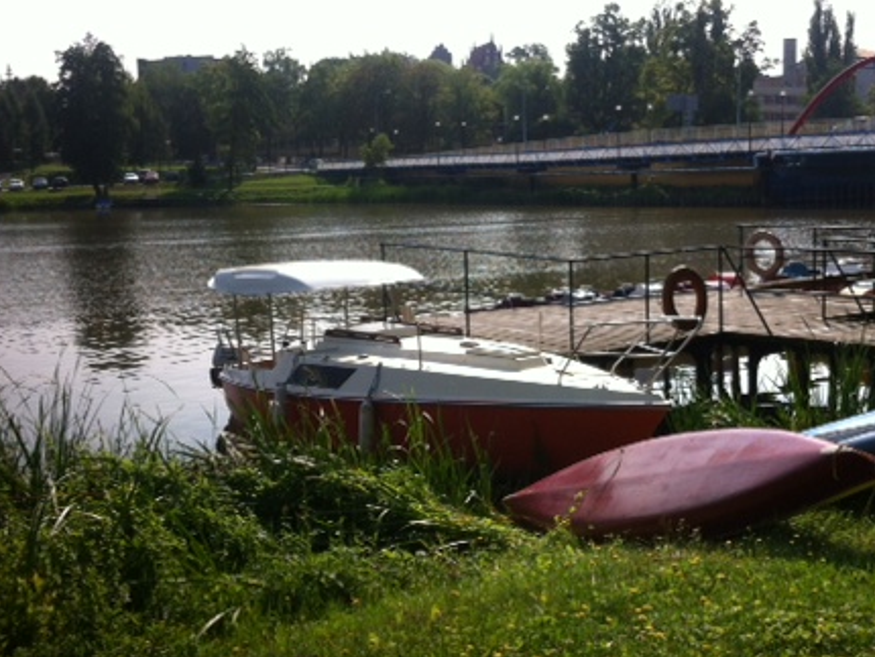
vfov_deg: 28.1
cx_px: 427
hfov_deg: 36.8
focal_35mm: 52
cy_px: 348
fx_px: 1315
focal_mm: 3.85
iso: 80
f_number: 2.8
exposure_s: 1/1160
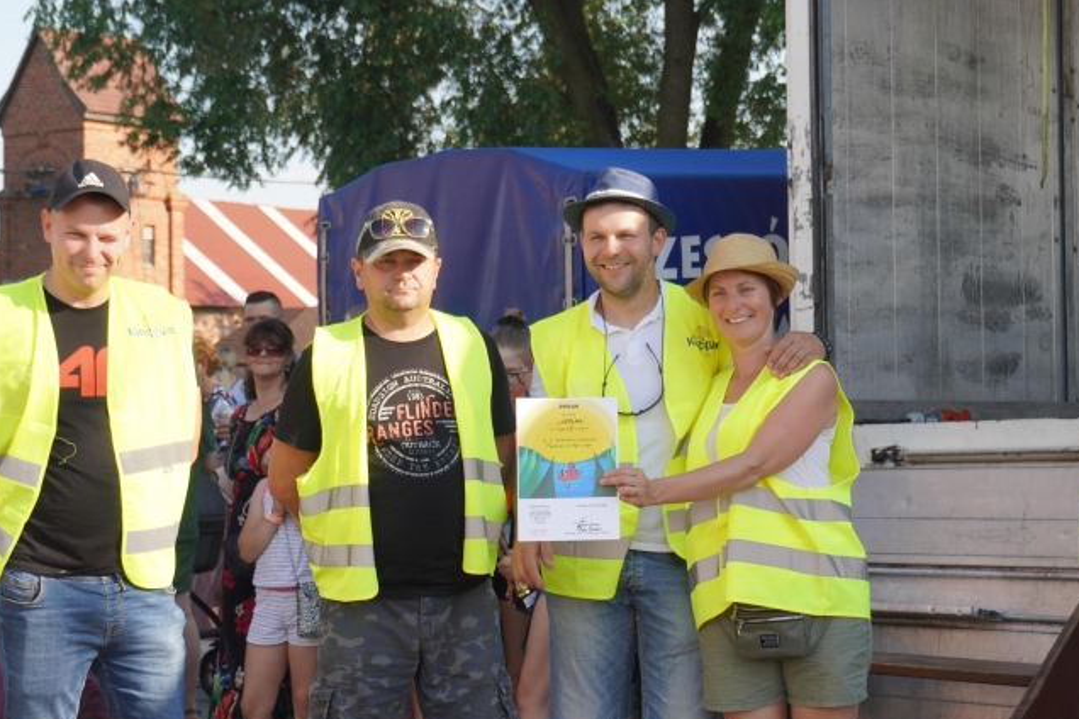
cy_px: 410
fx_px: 2487
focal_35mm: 83
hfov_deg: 24.5
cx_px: 480
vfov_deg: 16.4
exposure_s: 1/200
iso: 100
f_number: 5.6
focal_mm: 44
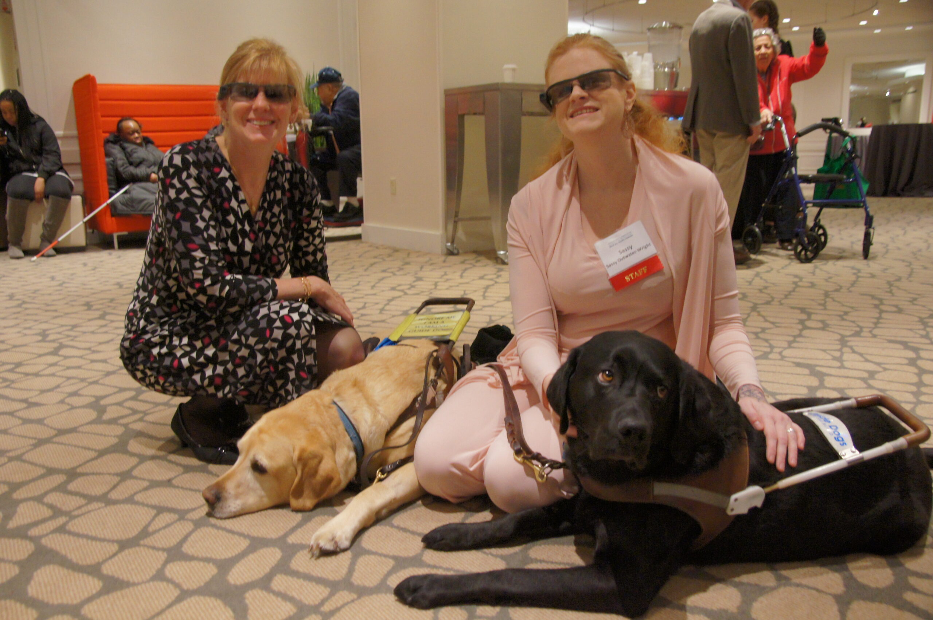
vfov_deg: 43.5
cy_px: 310
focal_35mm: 30
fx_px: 777
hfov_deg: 62.0
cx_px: 466
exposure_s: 1/50
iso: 1600
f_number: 4.5
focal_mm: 20
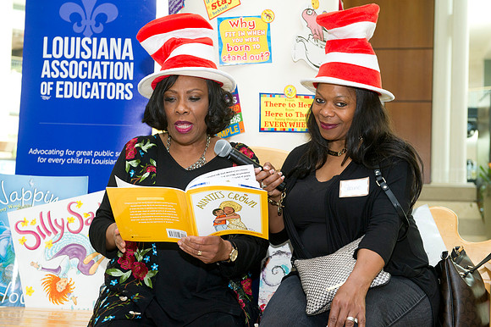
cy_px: 164
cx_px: 246
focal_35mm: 62
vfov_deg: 21.9
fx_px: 845
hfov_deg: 32.4
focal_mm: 62
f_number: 5.6
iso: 1250
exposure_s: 1/250
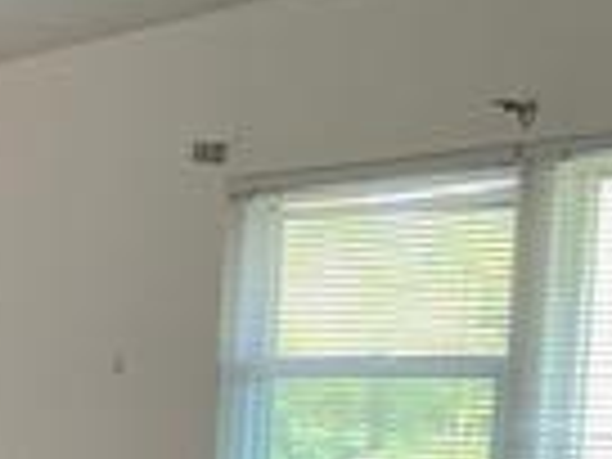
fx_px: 2157
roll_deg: -3.2
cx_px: -648
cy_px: 554
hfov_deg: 13.6
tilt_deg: -4.4
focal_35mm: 122
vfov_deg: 11.9
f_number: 1.8
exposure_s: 1/60
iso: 125
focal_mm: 4.25
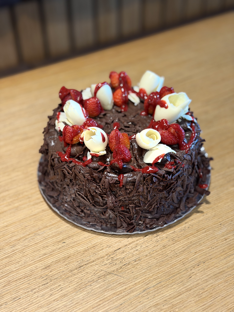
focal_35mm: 48
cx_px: 117
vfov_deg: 39.7
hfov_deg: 30.3
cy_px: 156
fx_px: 433
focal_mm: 6.76
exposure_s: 1/40
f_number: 1.78
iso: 250
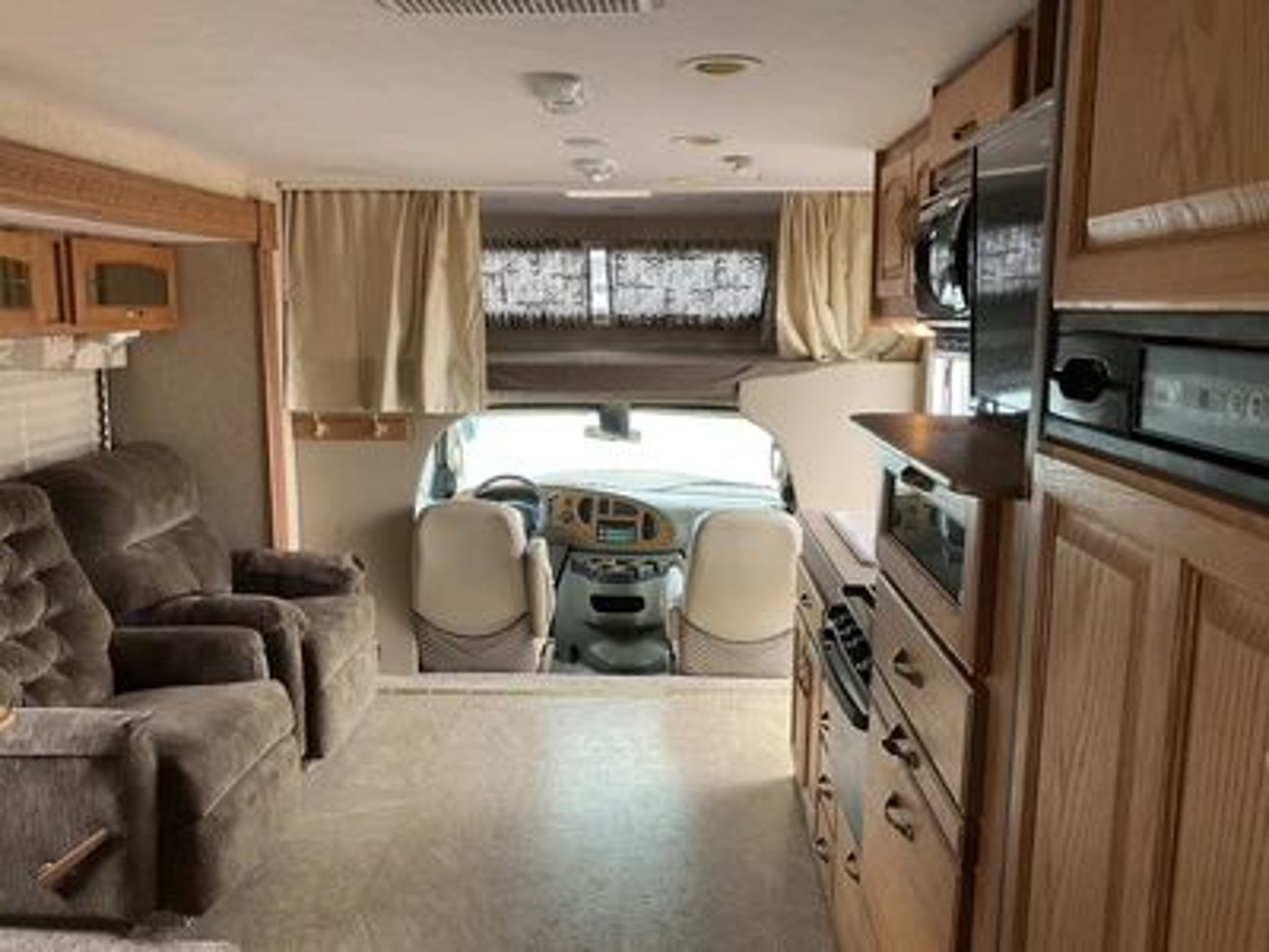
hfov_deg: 61.7
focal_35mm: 29
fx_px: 1063
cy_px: 476
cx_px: 634
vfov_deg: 48.2
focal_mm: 3
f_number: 1.8
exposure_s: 1/122
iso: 64
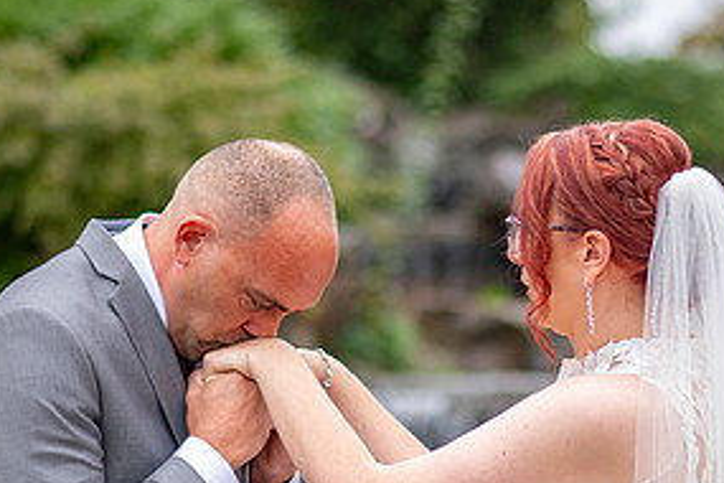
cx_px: 439
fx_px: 3479
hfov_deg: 11.9
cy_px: 292
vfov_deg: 7.9
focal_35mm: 173
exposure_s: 1/3200
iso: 640
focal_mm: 85
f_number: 2.2
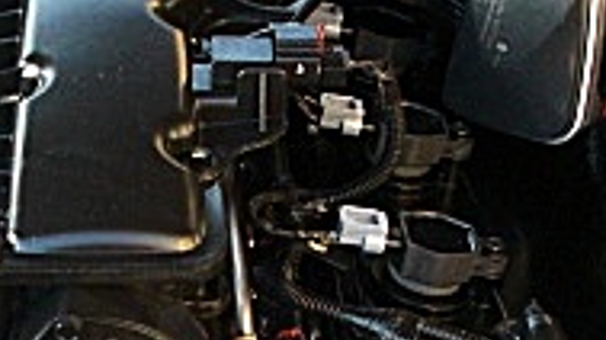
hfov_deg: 16.0
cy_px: 382
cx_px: 67
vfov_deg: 9.0
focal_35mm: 133
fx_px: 2136
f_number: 2.8
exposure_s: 1/100
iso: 400
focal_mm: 6.3
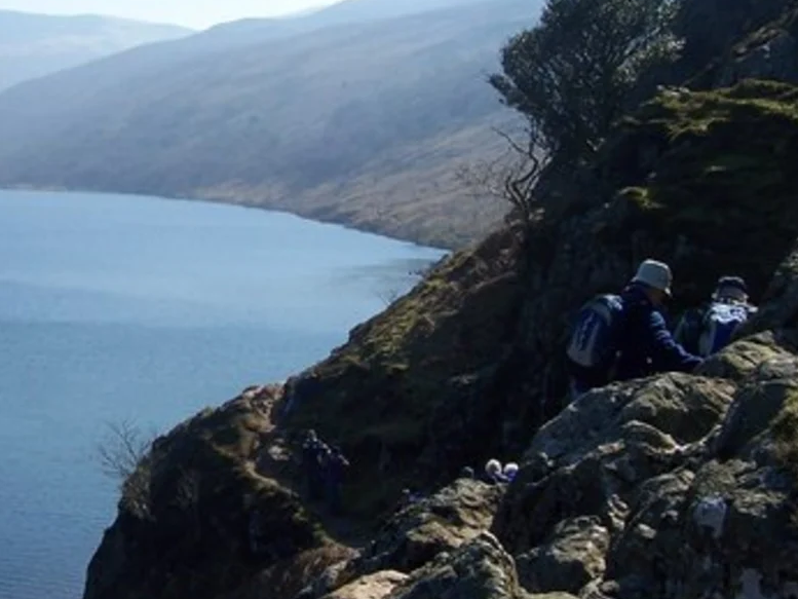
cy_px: 289
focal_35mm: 63
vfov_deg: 23.3
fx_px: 1453
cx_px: 213
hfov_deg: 30.3
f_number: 5.6
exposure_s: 1/500
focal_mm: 5.6
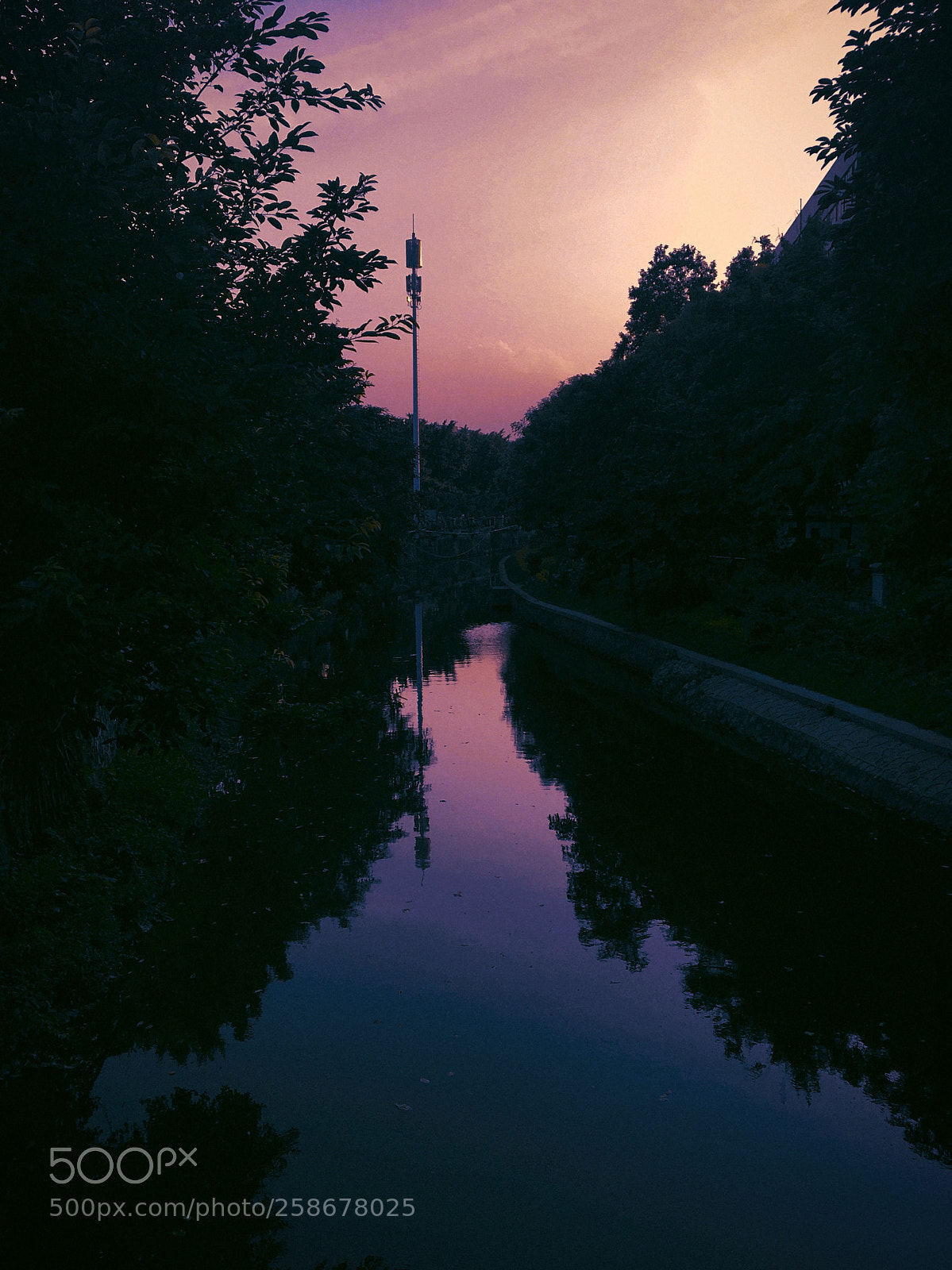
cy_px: 635
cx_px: 476
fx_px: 1064
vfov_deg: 61.7
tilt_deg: -5.4
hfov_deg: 48.2
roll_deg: +4.1
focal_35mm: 29
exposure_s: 1/651
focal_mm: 4.15
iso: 25
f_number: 2.2
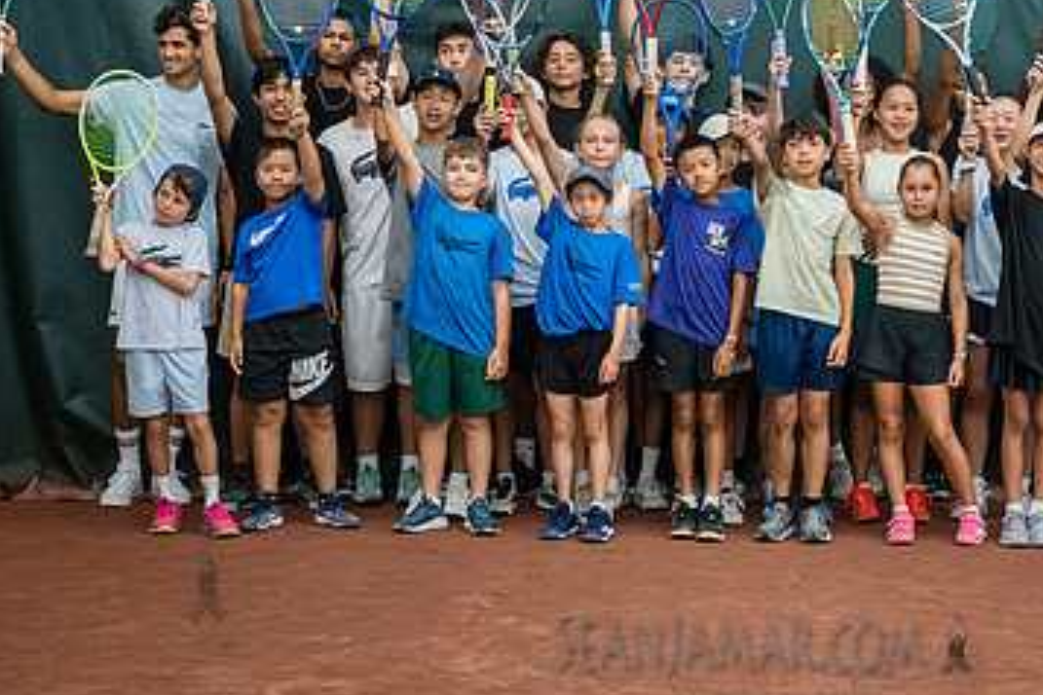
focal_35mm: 103
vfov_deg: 13.3
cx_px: 792
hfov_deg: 19.7
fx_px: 2984
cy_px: 188
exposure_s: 1/125
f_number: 5.6
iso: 6400
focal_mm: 58
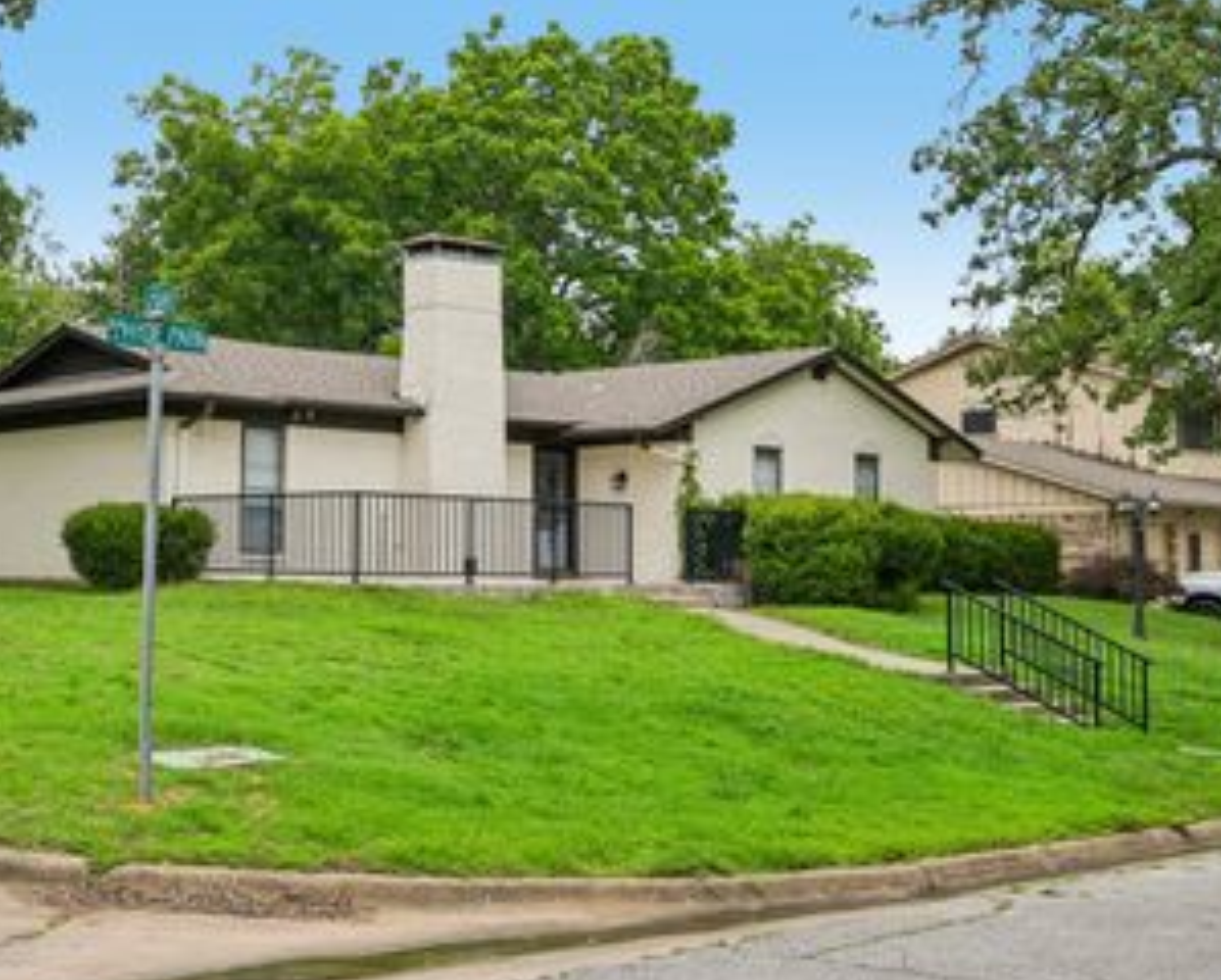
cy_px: 472
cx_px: 335
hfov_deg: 38.7
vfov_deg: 32.1
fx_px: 1701
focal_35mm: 47
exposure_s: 1/640
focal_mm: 30
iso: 400
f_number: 8
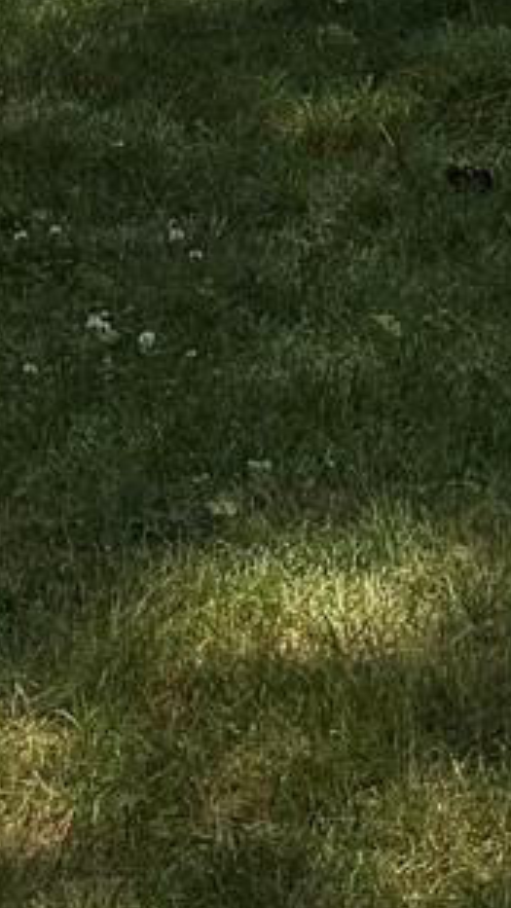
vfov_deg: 11.1
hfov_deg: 7.0
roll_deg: +0.6
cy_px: -1045
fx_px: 4142
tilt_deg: +1.4
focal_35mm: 172
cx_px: 634
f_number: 1.78
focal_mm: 6.76
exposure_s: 1/2053
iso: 80
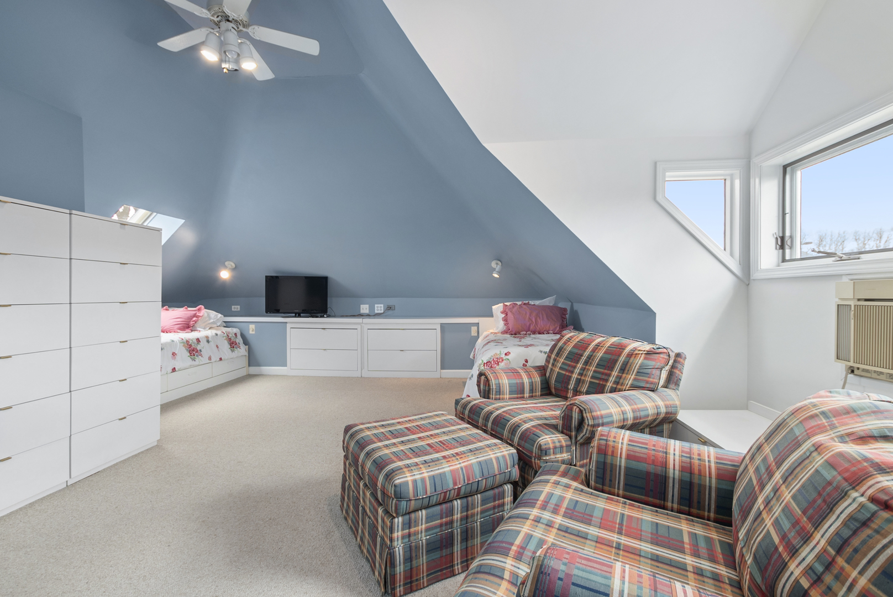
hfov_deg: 100.4
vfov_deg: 77.4
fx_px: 372
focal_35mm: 15
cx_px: 446
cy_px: 298
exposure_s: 1/5
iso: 250
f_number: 7.1
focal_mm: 10
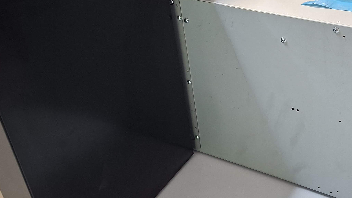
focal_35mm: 49
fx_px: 457
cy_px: 66
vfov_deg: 24.3
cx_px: 263
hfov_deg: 40.9
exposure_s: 1/50
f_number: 1.8
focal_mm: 5.54
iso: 250
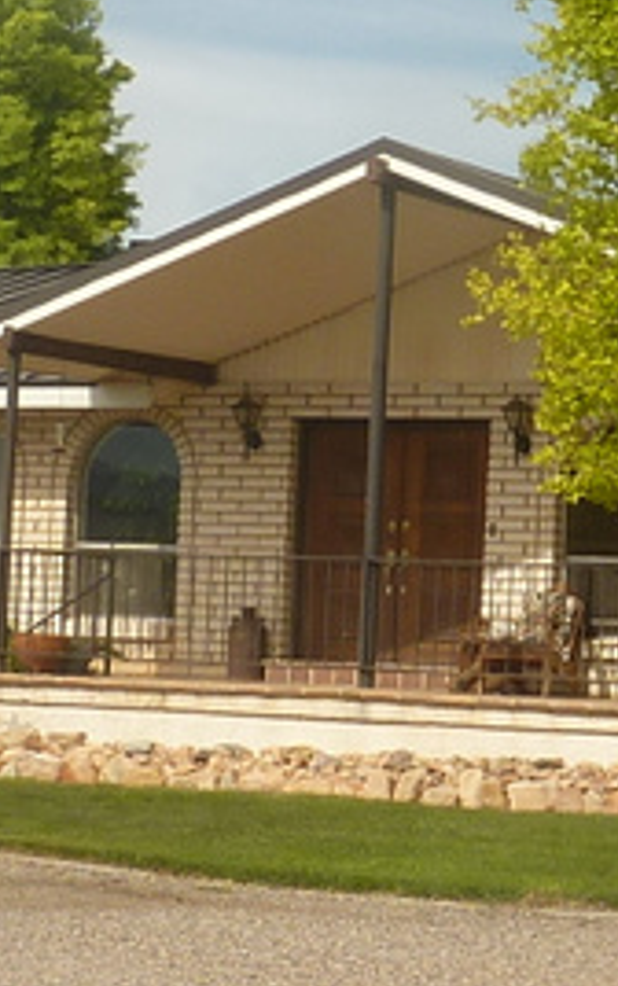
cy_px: 471
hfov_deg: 10.1
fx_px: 3469
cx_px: 629
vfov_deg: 16.2
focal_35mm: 129
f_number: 5
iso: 80
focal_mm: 4.7
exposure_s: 1/640
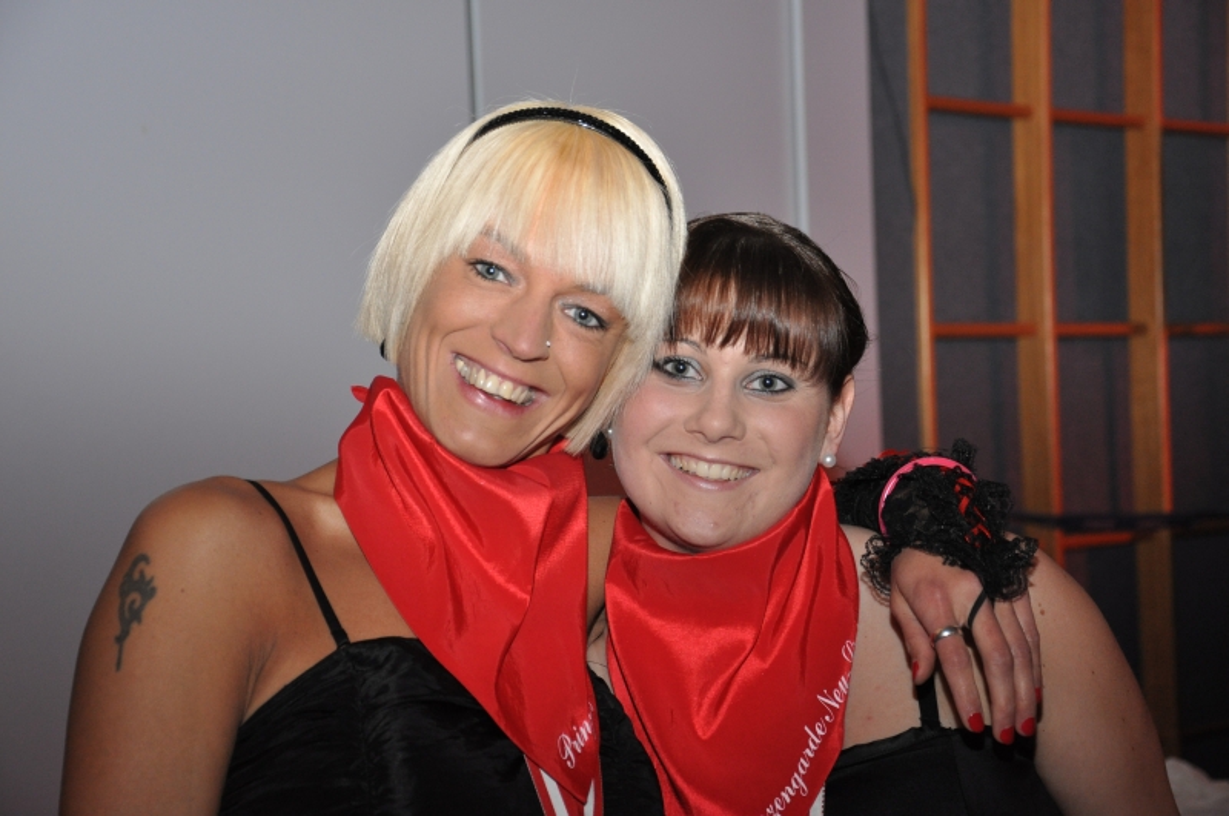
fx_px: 2659
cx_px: 614
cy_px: 408
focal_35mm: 78
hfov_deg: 26.0
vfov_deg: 17.4
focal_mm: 52
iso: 800
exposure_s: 1/60
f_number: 5.6
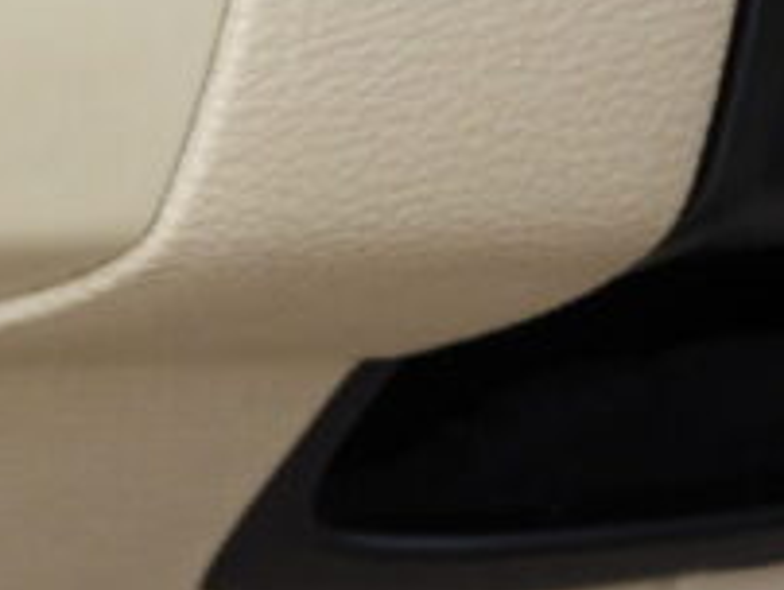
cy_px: -167
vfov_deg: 3.7
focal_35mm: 405
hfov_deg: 4.8
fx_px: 9184
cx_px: -582
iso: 160
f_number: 4
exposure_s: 1/60
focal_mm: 20.7
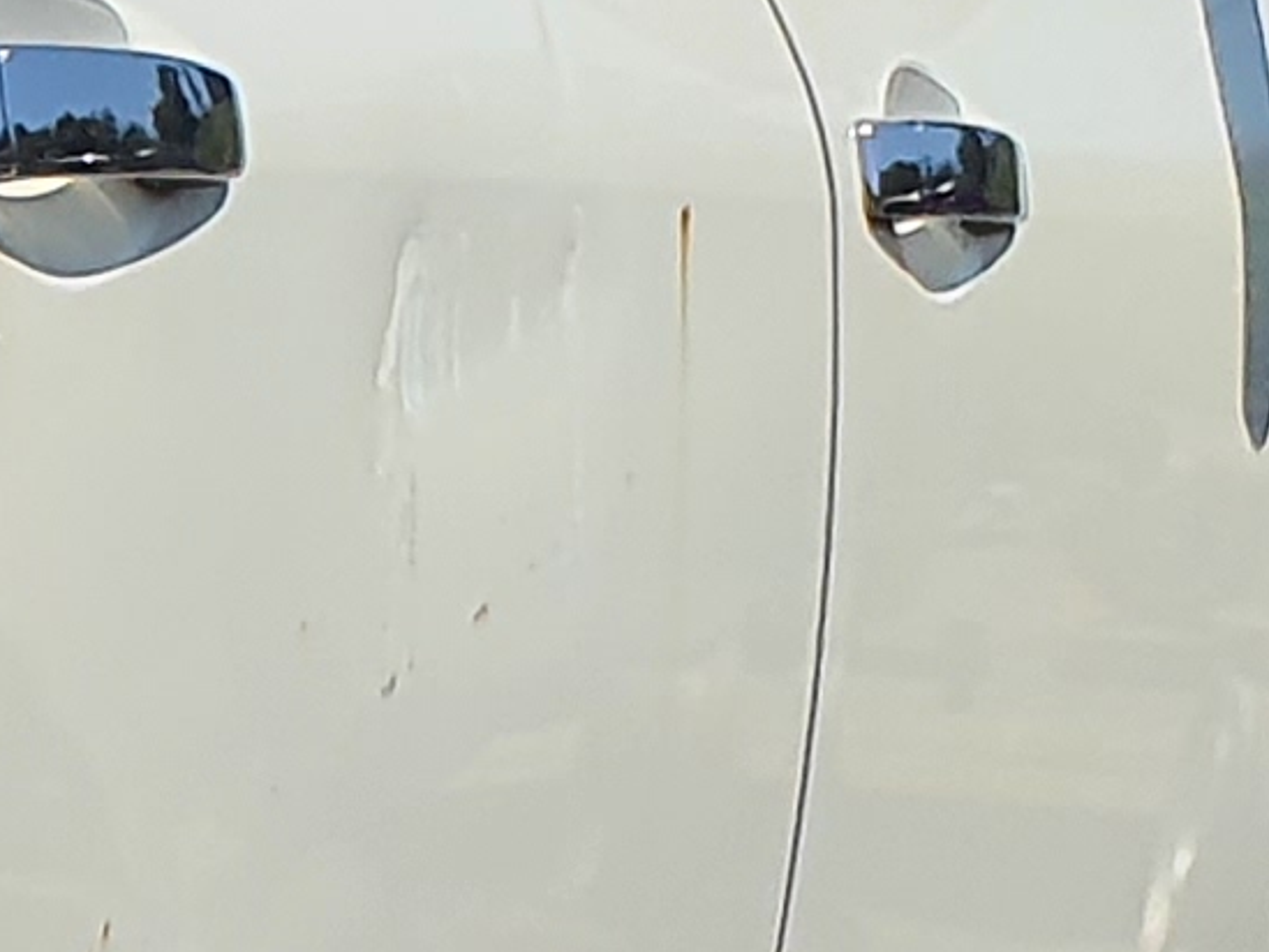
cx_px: -2522
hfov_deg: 8.3
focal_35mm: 203
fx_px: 7443
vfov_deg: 7.3
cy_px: 1167
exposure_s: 1/4400
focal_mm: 3.58
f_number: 1.9
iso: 40
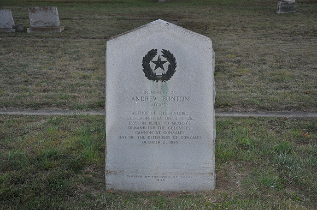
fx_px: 462
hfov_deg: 37.9
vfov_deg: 25.7
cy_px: 105
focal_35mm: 52
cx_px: 158
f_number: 4.5
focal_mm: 35
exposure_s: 1/60
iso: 800
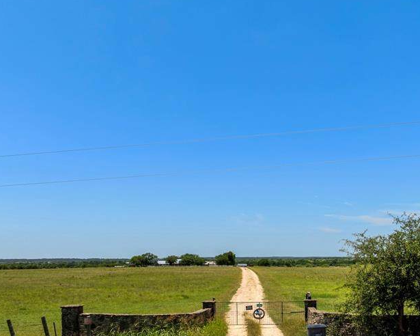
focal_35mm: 39
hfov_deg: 46.5
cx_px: 259
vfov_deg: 37.3
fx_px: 485
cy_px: 253
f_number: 2.8
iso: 100
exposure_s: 1/20
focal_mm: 12.29
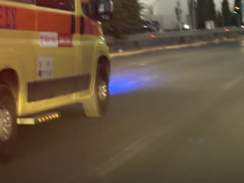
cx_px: -3
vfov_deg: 13.1
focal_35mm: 111
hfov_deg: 17.3
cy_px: -11
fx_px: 782
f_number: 1.78
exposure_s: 1/37
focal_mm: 6.86
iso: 500
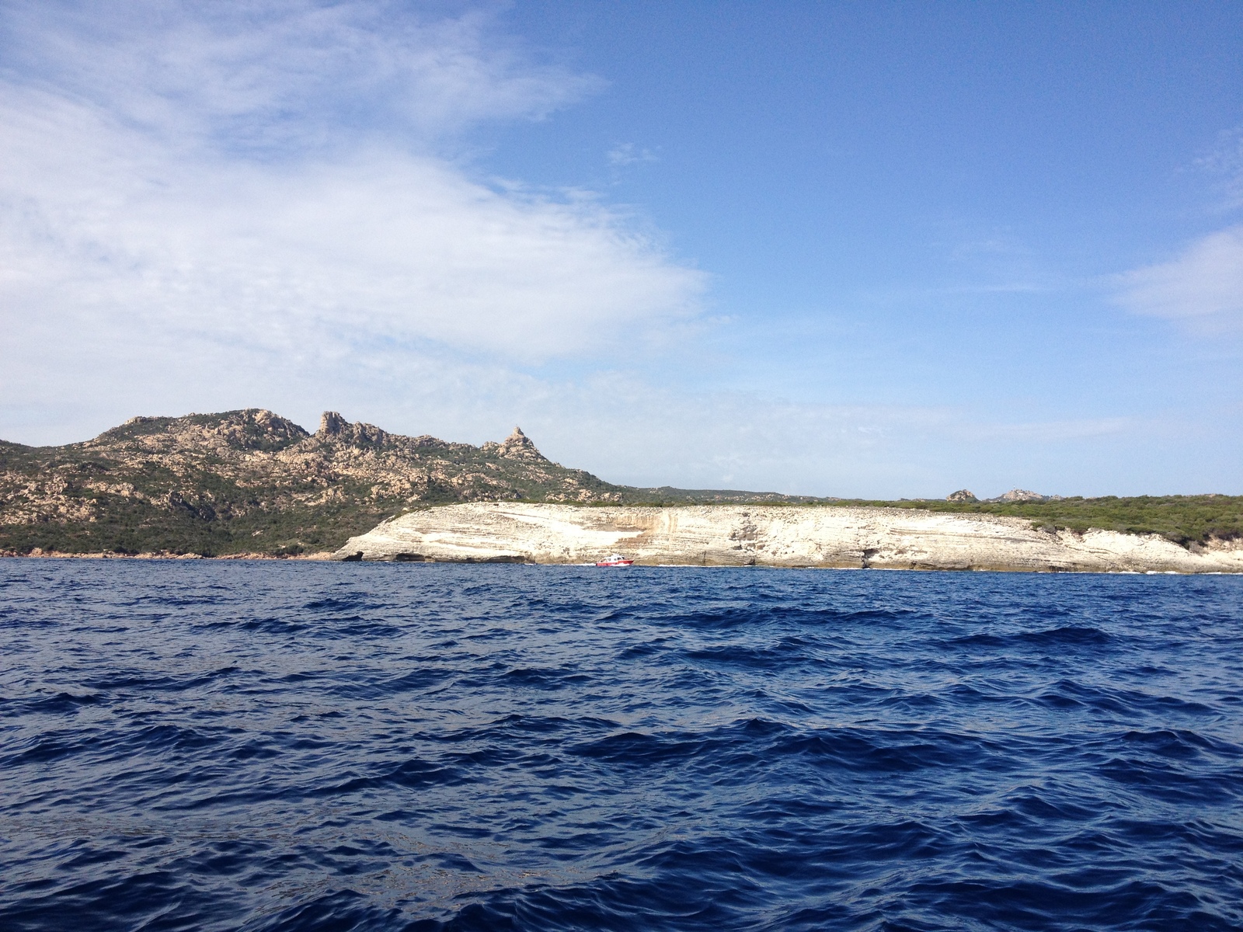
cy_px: 466
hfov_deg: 52.6
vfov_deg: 40.7
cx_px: 622
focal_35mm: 35
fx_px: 1257
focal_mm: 4.28
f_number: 2.4
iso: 64
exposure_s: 1/1972
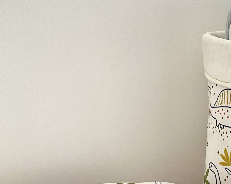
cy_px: 114
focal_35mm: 78
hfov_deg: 23.3
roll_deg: +0.3
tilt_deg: -11.2
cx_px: 239
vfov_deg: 19.6
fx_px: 533
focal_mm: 4.25
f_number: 1.8
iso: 200
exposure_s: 1/60
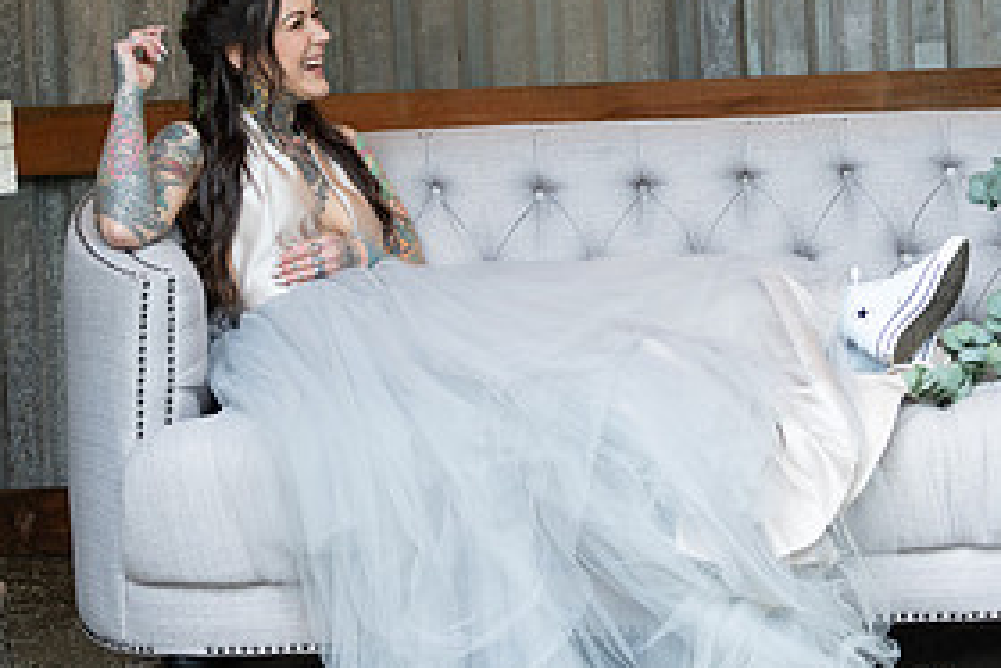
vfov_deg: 13.6
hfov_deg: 20.2
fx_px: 2782
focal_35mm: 100
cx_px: 765
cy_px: 123
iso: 640
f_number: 2.8
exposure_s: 1/160
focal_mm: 48.2
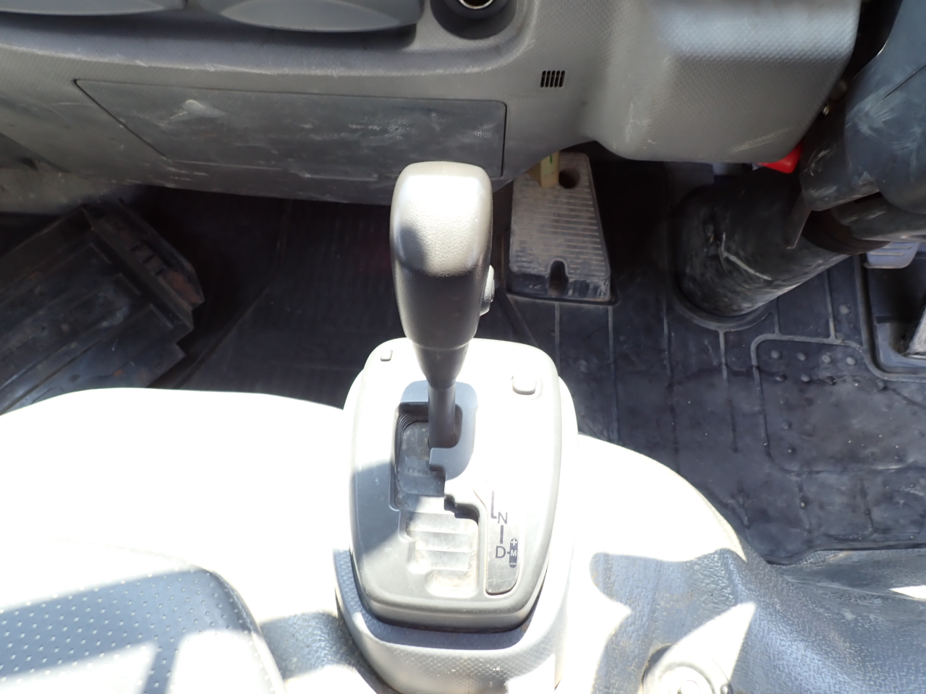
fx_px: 669
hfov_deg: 69.4
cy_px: 347
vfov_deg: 54.9
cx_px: 463
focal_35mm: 25
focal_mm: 4.5
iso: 100
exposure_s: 1/80
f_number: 2.8
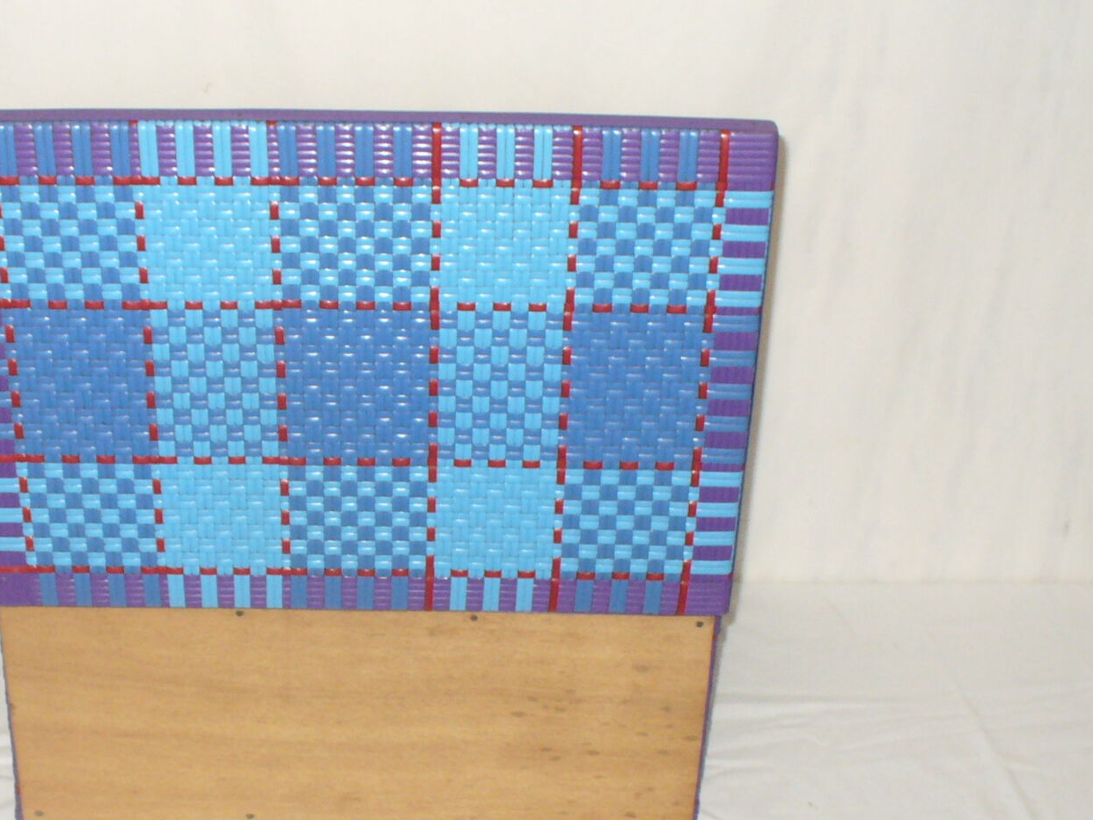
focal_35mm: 61
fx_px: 1926
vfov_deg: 23.9
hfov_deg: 31.5
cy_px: 533
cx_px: 378
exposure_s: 1/30
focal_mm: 6.1
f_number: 2.8
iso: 250
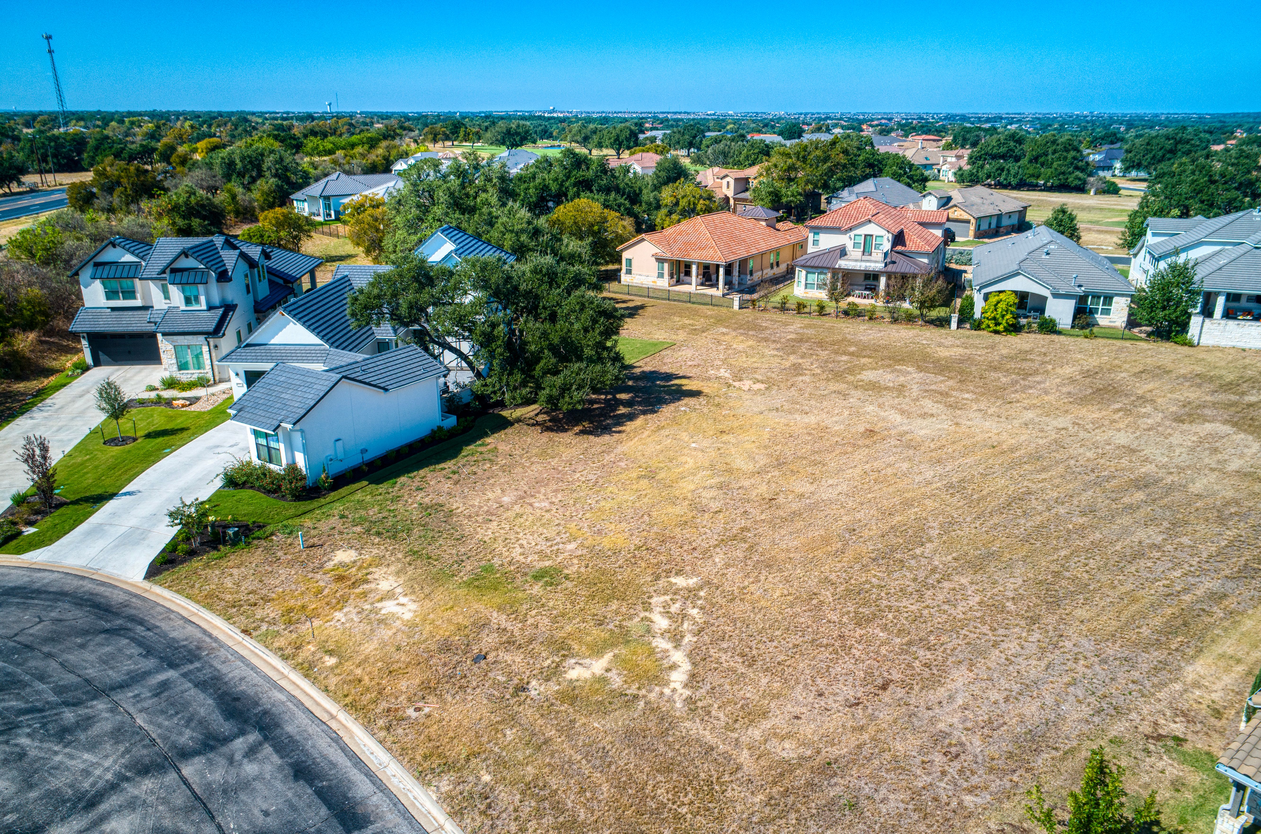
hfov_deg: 73.9
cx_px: 630
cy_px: 417
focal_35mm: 24
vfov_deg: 52.9
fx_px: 839
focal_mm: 8.8
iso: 100
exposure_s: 1/160
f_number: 4.5
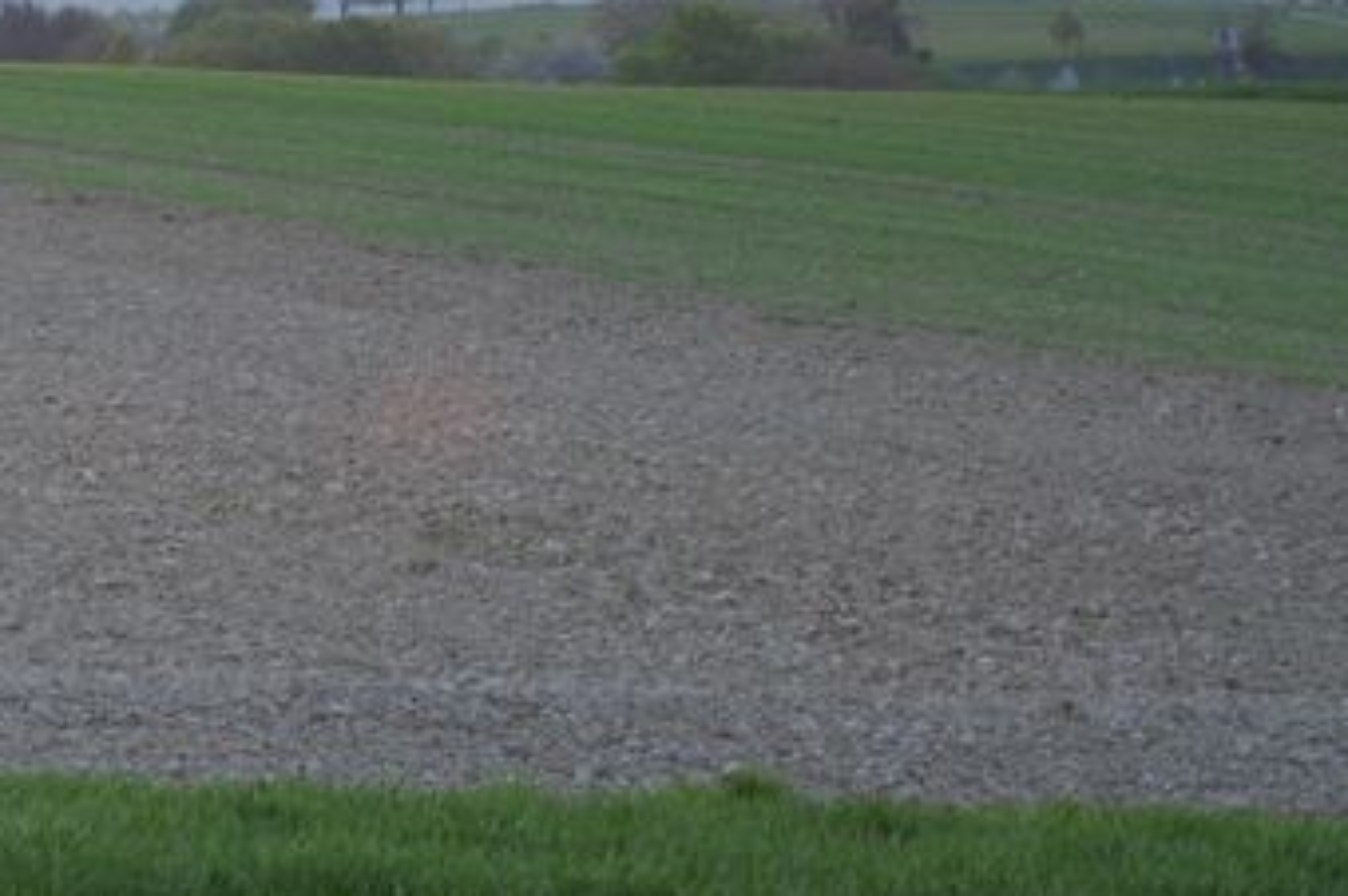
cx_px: -571
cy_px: 170
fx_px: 12663
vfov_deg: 4.1
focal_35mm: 339
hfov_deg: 6.0
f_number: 6.3
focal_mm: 75
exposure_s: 1/10
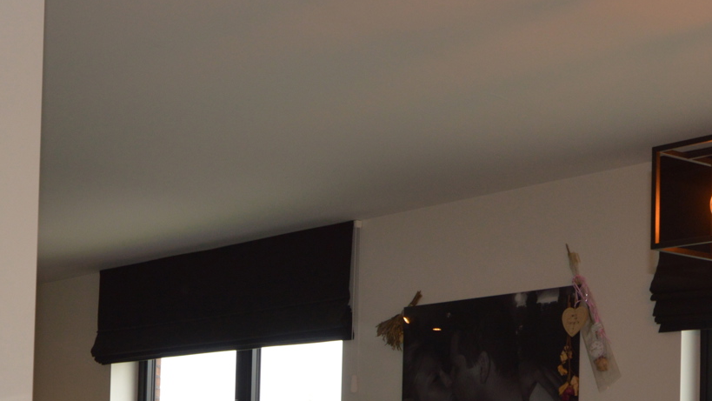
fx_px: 1567
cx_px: 207
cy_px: 462
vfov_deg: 14.2
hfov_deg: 25.4
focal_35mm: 83
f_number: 4.5
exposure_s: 1/100
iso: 400
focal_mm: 24
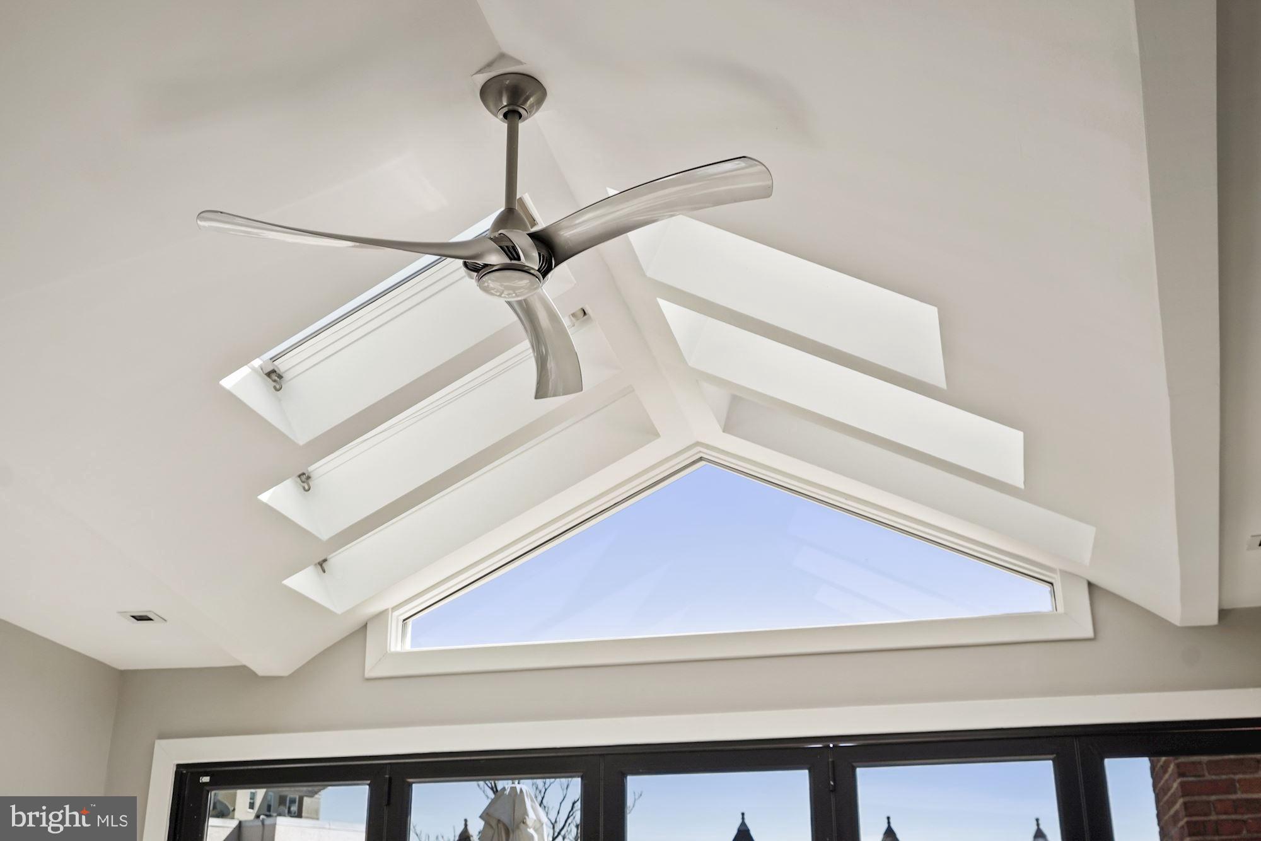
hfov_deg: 48.5
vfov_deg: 33.4
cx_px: 630
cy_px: 420
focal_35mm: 40
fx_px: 1401
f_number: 8
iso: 250
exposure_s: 1/100
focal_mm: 27
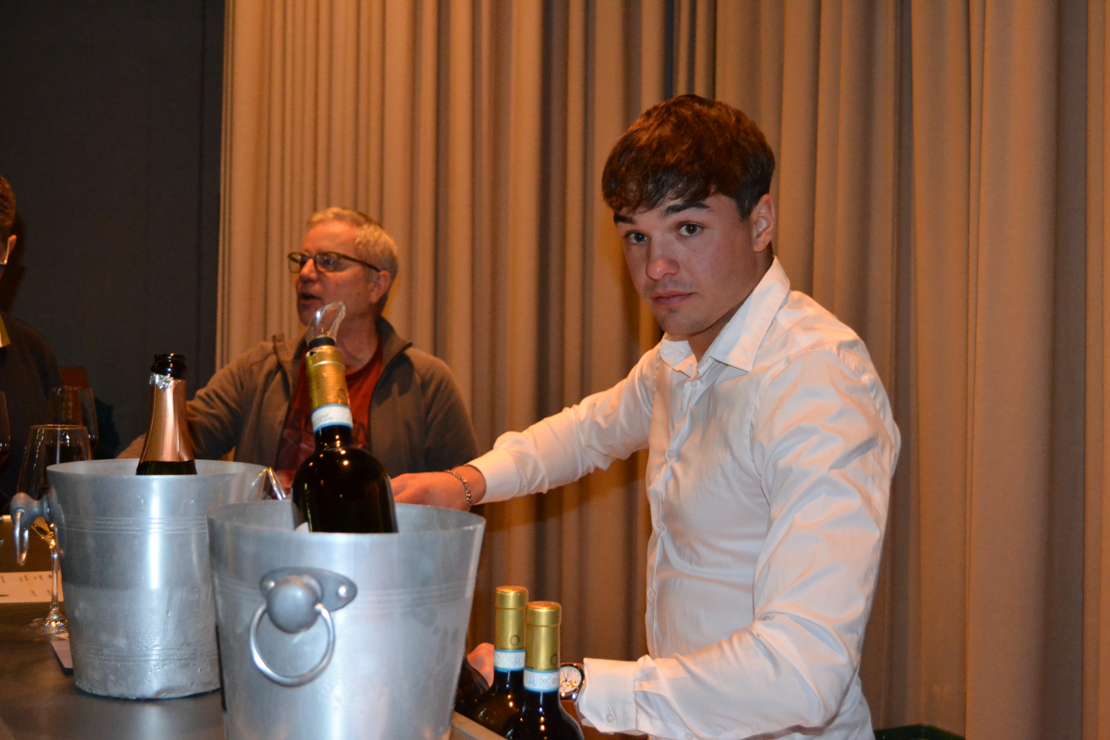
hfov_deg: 45.0
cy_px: 370
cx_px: 555
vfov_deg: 30.8
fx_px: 1341
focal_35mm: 44
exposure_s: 1/60
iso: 3200
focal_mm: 29
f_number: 4.5
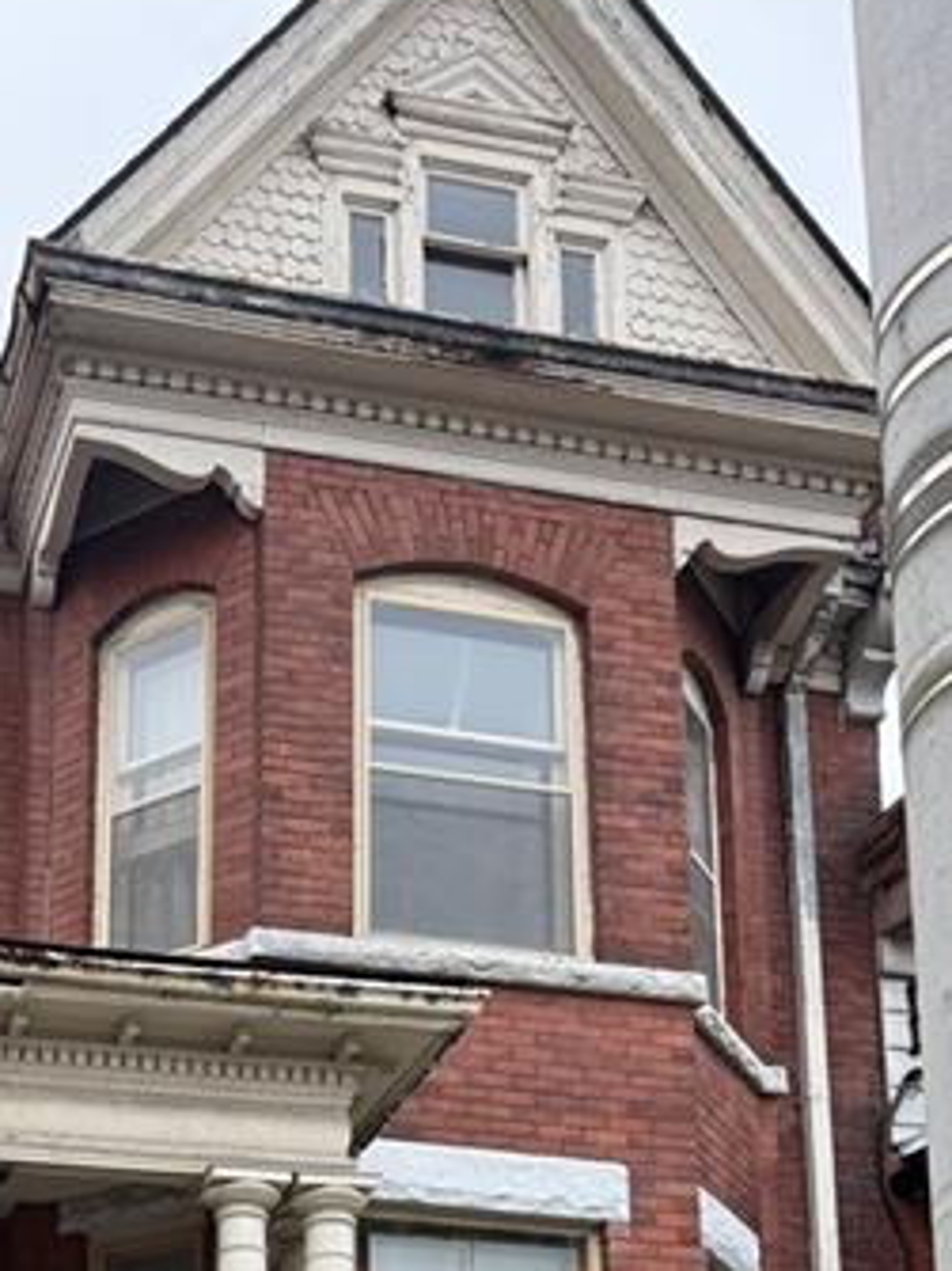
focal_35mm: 55
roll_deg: -3.2
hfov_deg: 25.2
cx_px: -11
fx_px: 2018
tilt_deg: +13.6
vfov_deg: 31.1
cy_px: 1400
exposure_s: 1/335
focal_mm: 6.76
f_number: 1.78
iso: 100
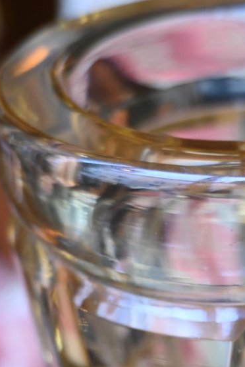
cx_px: 232
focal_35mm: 102
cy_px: 384
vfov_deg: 19.4
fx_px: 1036
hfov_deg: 13.3
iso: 720
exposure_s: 1/125
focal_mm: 31.5
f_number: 4
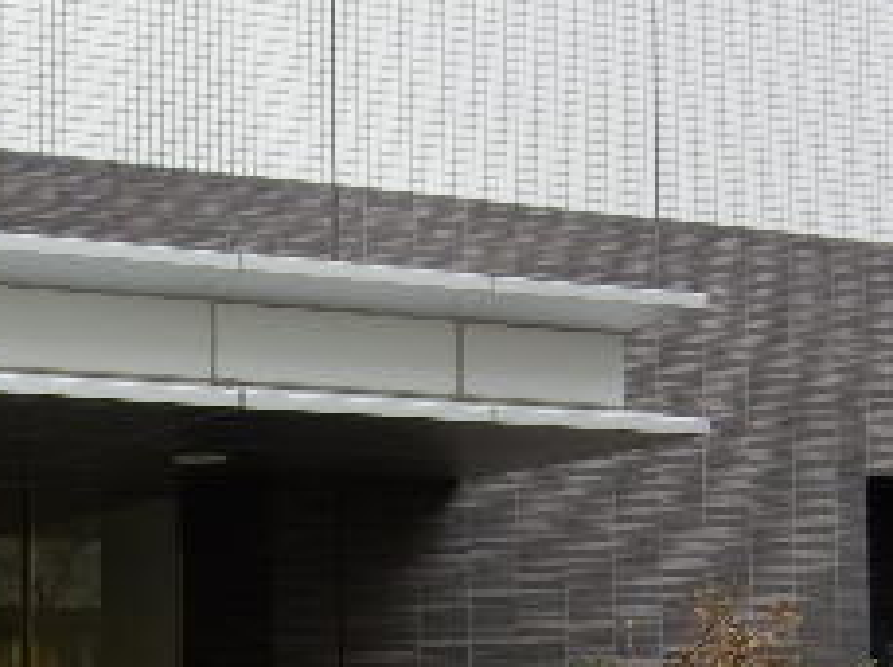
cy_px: 616
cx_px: 70
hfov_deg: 22.7
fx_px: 2164
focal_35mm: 84
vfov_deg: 17.2
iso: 125
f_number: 4
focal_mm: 5.4
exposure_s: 1/30
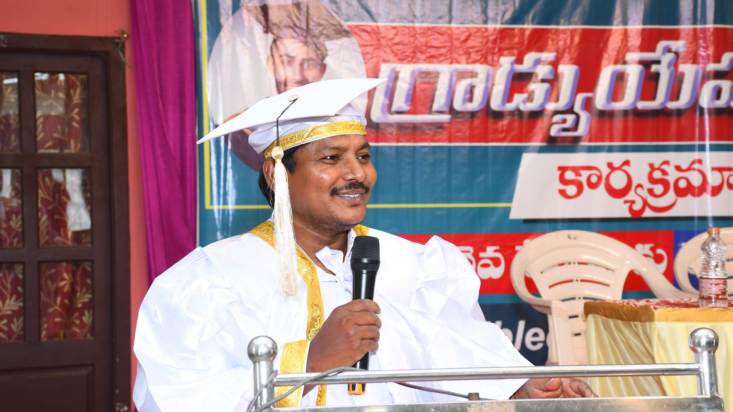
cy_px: 234
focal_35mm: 79
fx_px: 1536
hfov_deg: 26.8
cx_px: 366
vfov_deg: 15.3
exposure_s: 1/125
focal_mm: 50
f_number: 5.6
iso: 1000
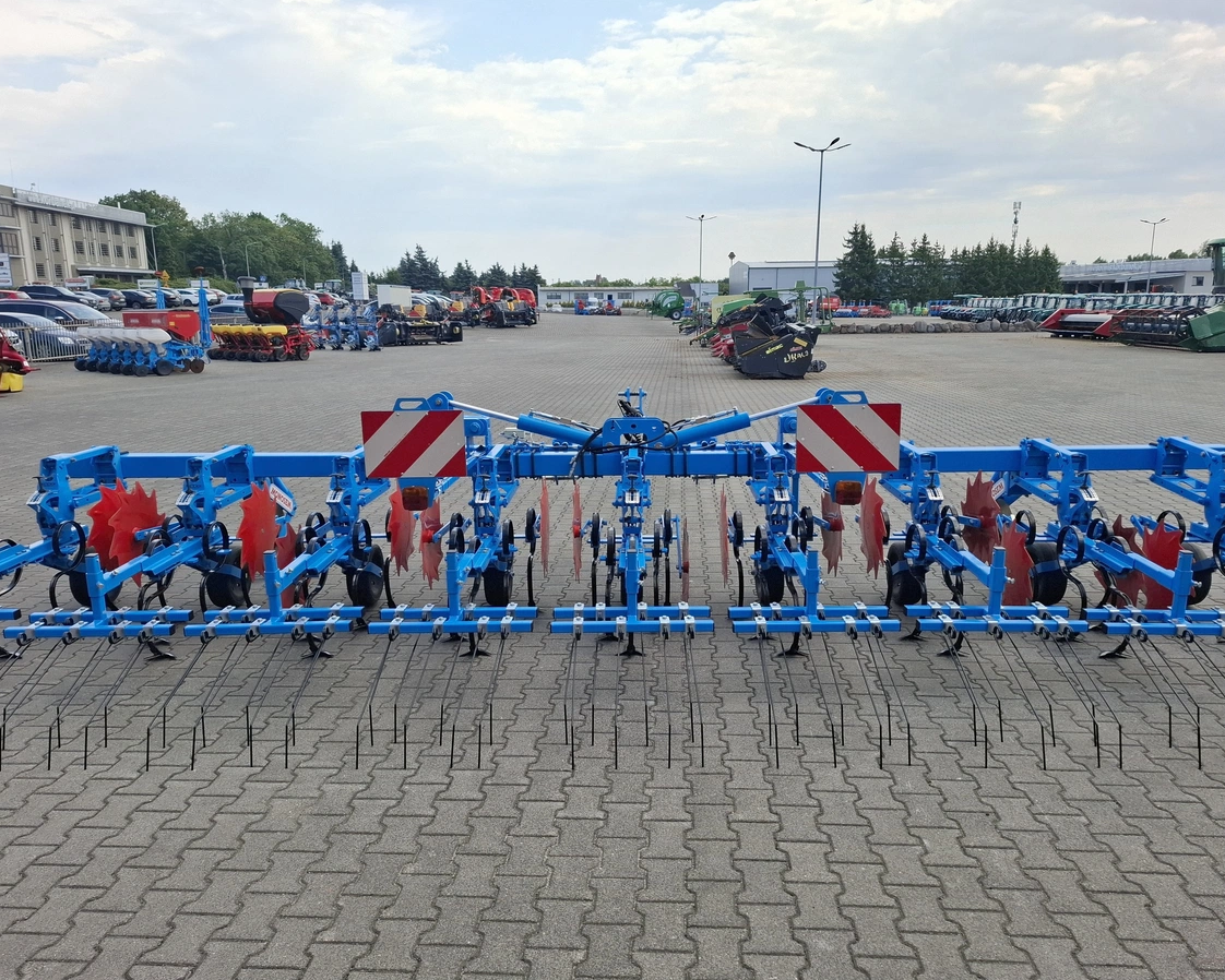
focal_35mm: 24
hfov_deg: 70.3
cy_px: 490
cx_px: 629
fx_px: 870
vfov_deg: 58.8
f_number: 1.8
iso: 50
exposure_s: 1/1515
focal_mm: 5.54
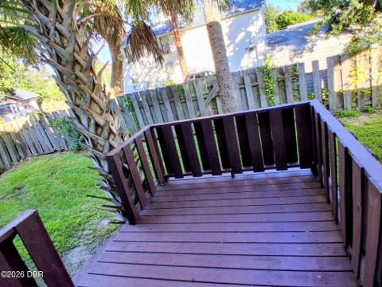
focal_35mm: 17
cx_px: 191
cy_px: 144
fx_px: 188
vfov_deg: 74.7
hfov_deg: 91.0
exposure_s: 1/145
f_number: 2.2
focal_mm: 1.4
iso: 50
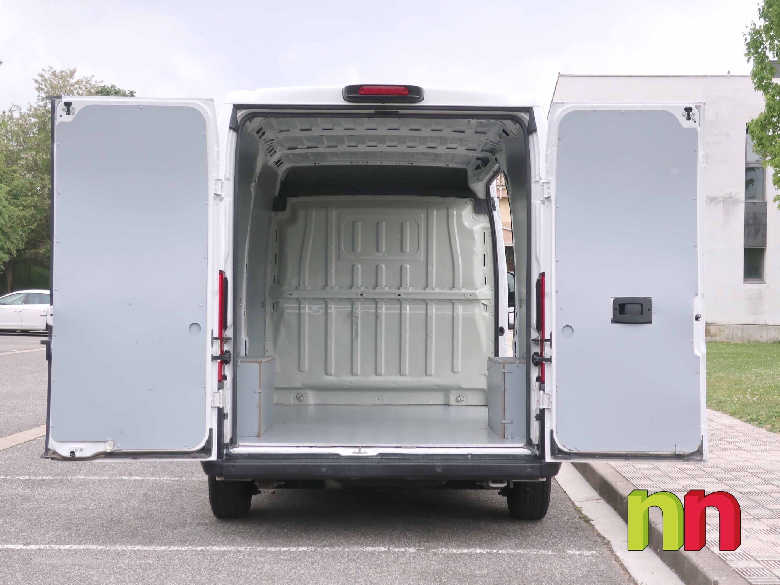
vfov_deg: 56.8
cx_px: 390
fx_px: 541
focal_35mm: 24
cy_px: 292
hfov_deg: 71.6
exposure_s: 1/3200
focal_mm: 6.86
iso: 80
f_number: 1.8
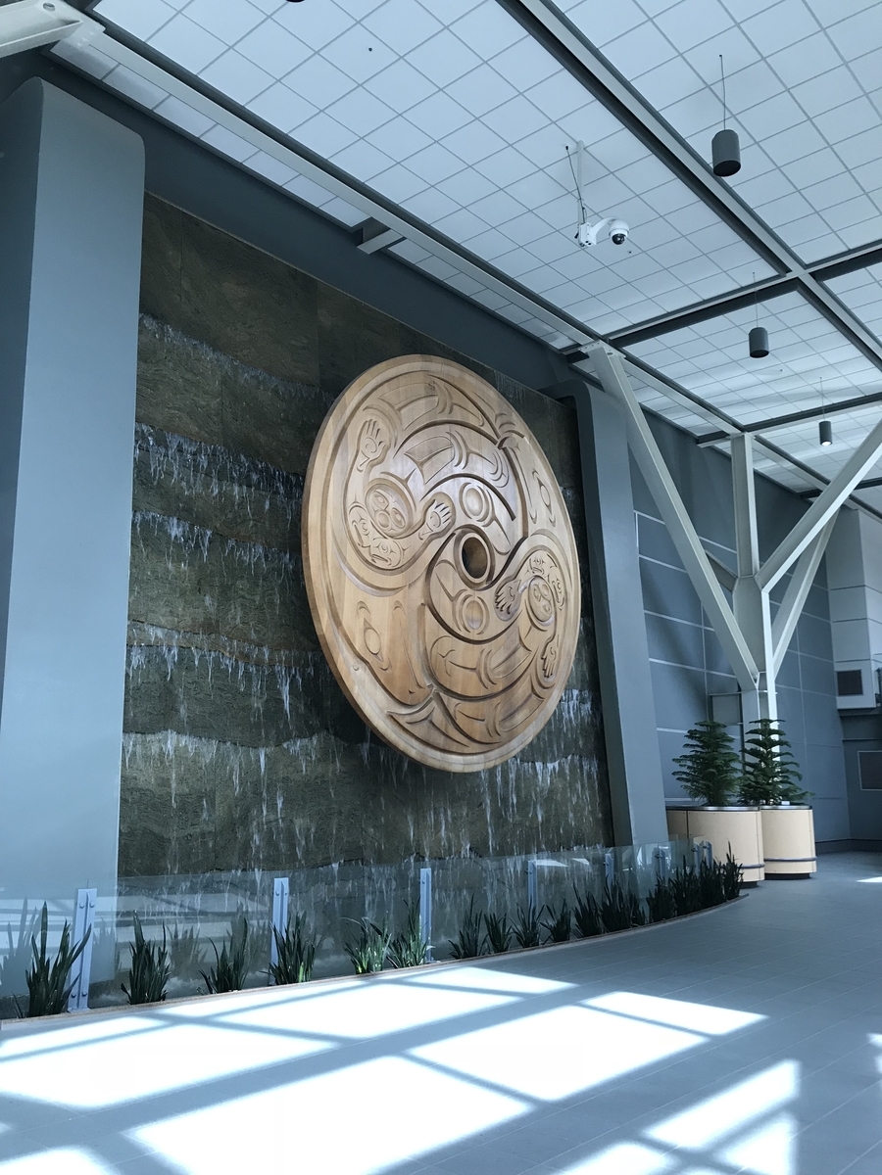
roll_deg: -0.9
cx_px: 441
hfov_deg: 49.7
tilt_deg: +12.8
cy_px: 588
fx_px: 951
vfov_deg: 63.4
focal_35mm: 28
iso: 20
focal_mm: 3.99
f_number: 1.8
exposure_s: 1/40
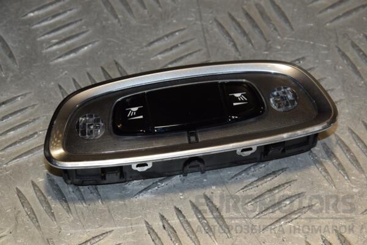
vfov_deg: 8.7
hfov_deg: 13.0
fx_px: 1605
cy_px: 122
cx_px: 184
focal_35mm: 158
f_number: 10
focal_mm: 105
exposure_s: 1/200
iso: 800
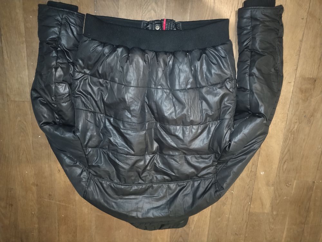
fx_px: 242
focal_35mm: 26
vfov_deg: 53.1
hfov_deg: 67.3
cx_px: 161
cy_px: 121
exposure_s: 1/12.5
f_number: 1.8
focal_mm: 4.75
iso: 4189
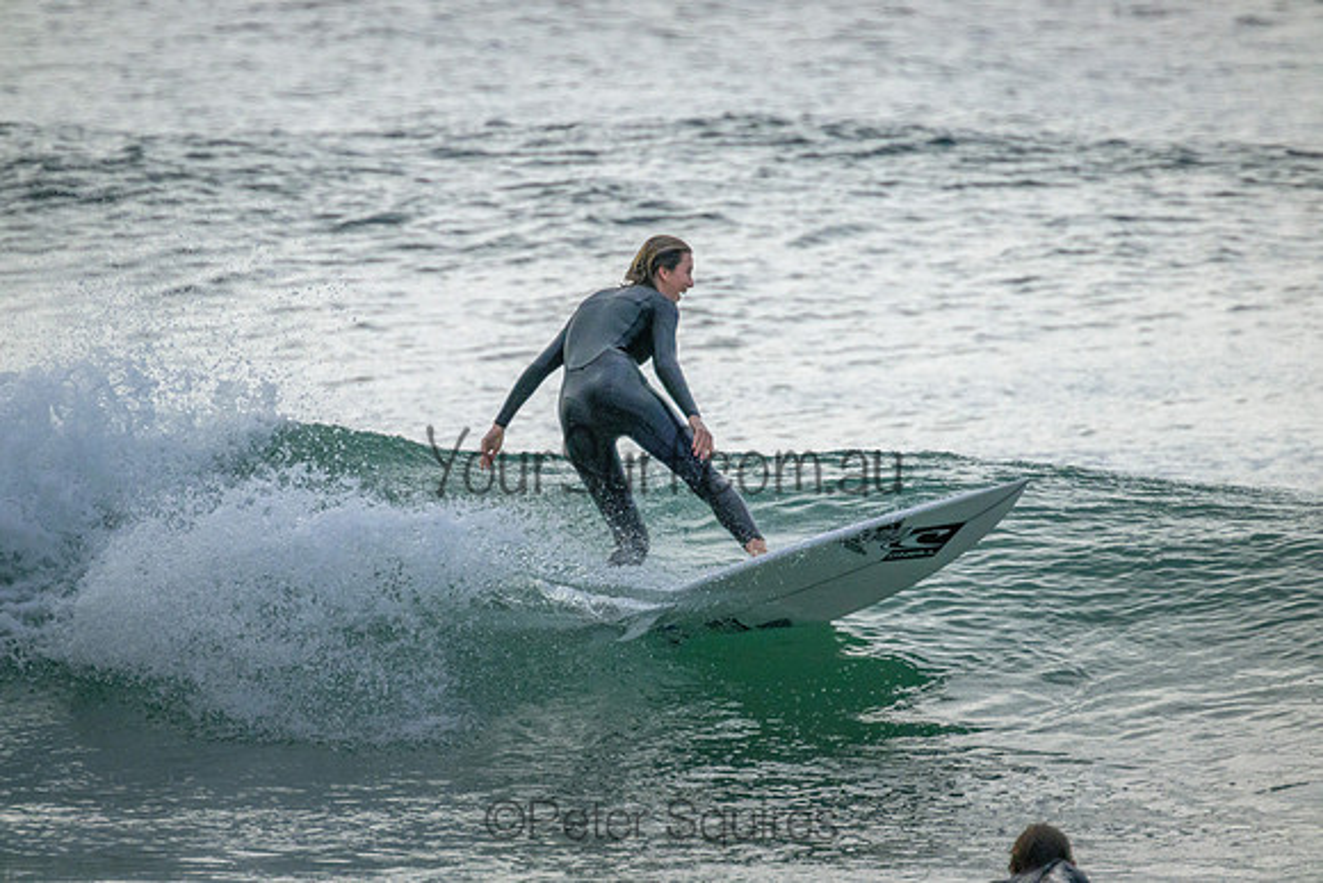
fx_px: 29406
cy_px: 442
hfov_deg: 2.6
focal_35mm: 800
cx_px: 662
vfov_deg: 1.7
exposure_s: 1/2000
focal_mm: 800
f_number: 11
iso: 4000
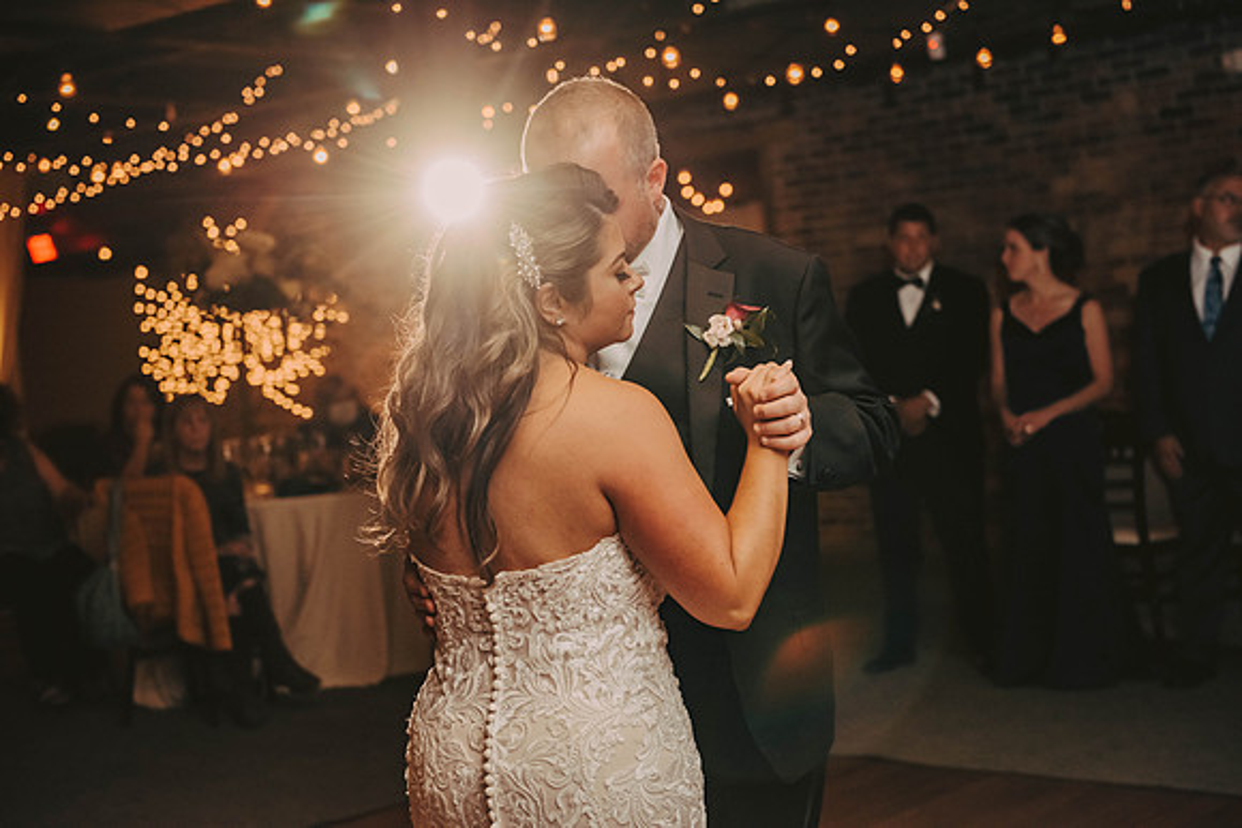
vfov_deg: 22.6
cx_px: 621
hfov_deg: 33.4
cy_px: 414
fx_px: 2070
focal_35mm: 60
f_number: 3.2
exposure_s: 1/200
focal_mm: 60
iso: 2000
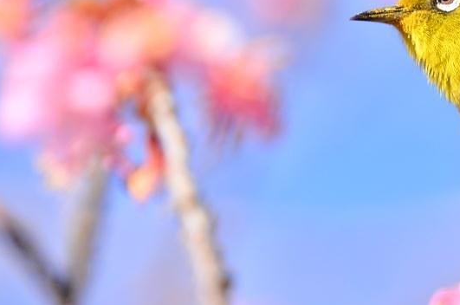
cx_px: 440
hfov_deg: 1.4
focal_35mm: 1446
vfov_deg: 0.9
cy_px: 68
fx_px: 18443
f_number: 8
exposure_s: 1/500
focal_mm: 500
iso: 160
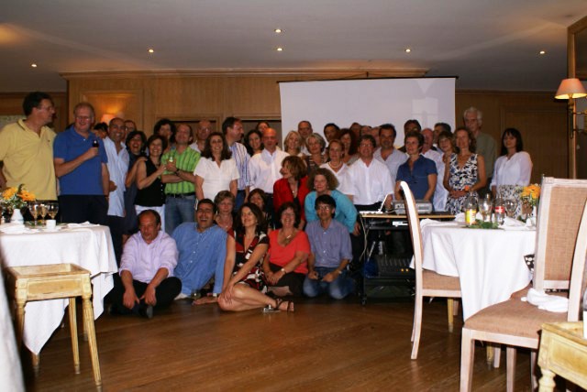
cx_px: 294
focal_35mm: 30
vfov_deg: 43.7
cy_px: 196
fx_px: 490
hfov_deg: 61.9
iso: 400
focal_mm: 20
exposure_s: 1/60
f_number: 5.6
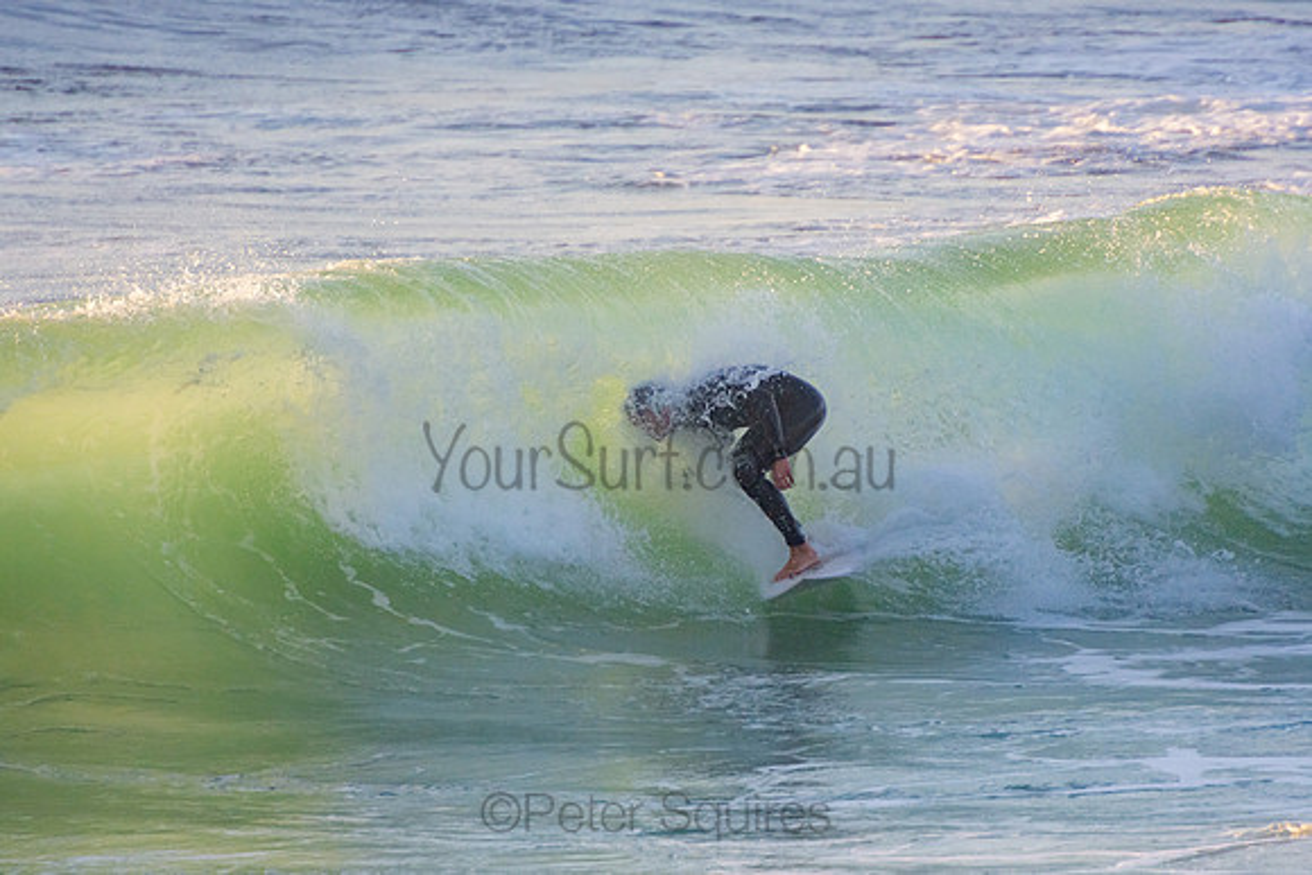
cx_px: 656
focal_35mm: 621
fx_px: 22649
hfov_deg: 3.3
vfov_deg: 2.2
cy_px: 438
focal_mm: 400
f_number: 5.6
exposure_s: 1/1250
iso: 720
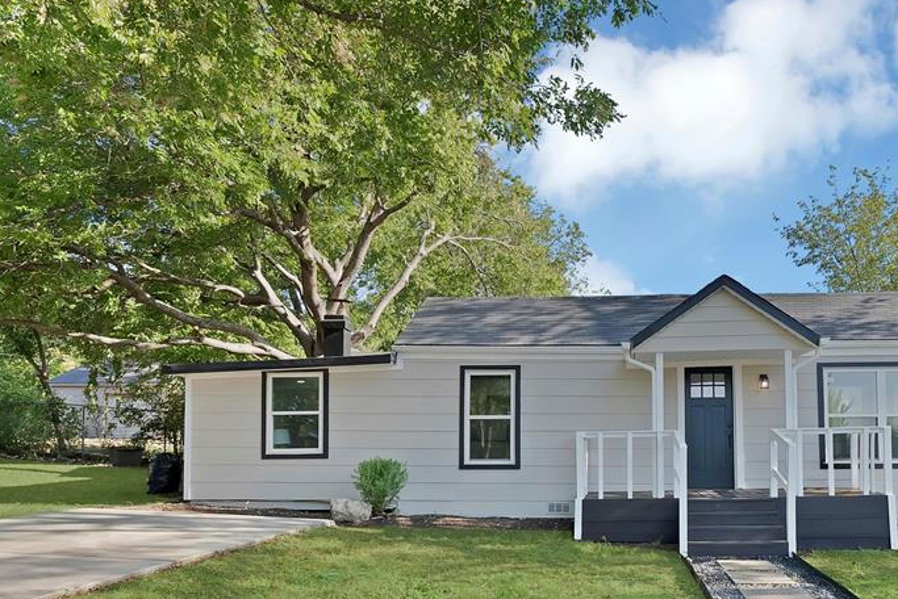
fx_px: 674
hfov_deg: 65.5
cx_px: 601
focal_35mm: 27
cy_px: 424
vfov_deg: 46.8
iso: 640
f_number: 9
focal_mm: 18
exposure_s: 1/80
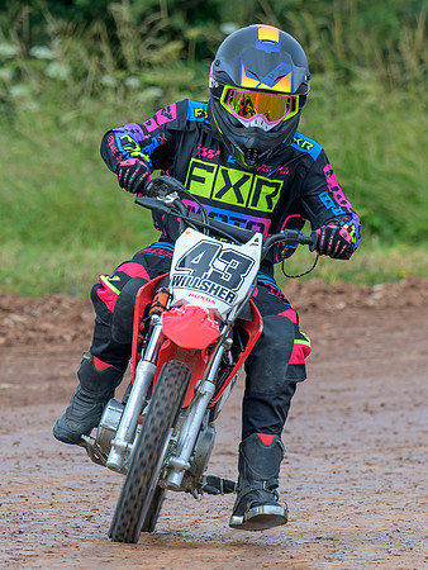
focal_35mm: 618
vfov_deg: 3.2
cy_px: 327
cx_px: 295
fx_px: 10171
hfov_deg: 2.4
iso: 125
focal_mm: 200
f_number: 5
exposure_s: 1/320
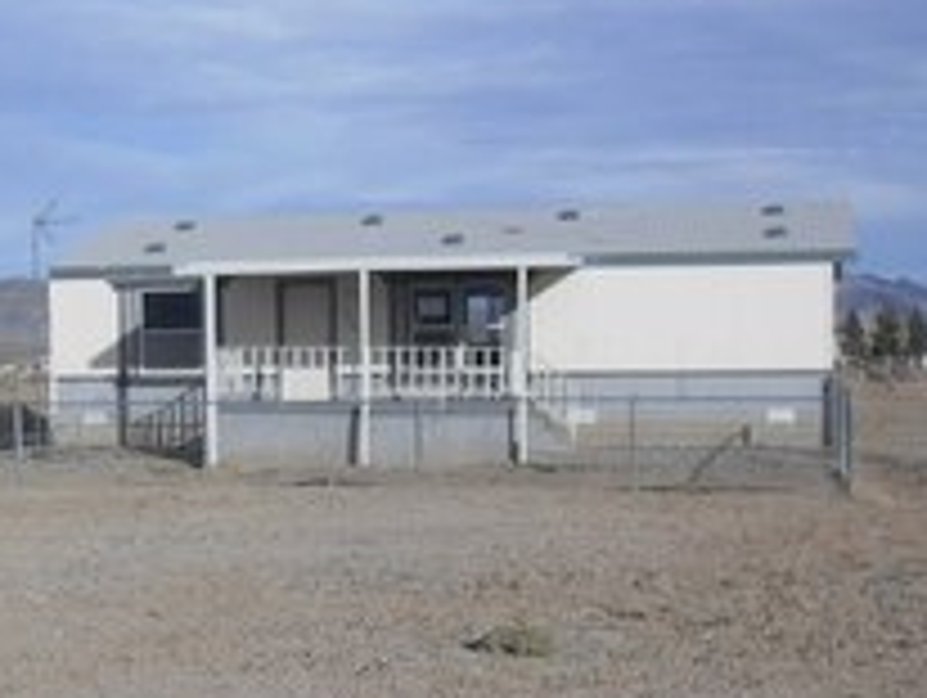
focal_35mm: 62
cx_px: 446
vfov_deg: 23.6
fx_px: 1662
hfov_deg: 31.2
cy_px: 482
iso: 80
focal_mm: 6.3
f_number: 8.9
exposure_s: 1/250
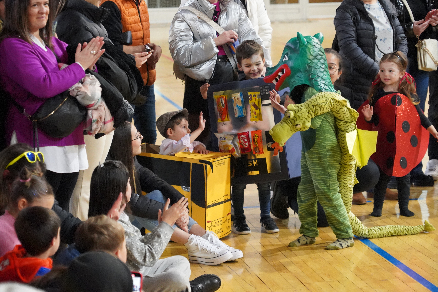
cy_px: 146
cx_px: 219
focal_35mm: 134
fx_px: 1630
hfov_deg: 15.3
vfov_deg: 10.2
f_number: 6.3
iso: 12800
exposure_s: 1/100
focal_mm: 134
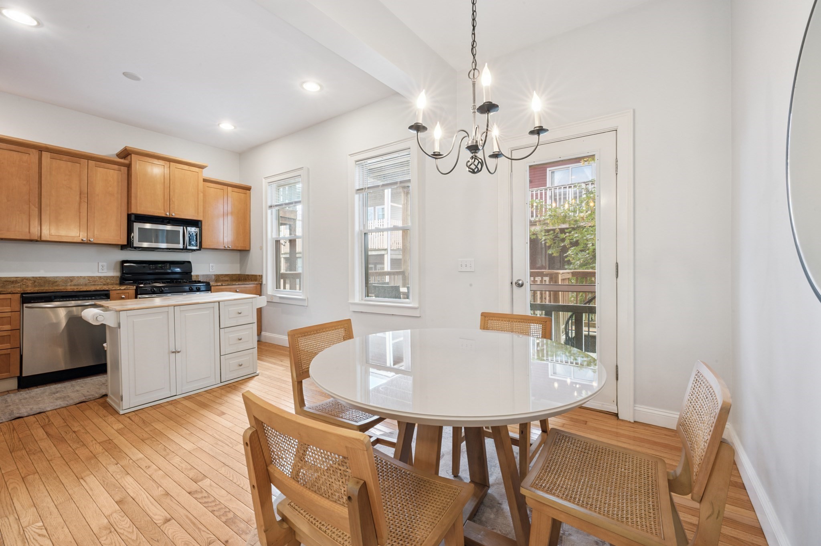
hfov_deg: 104.3
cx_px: 410
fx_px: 319
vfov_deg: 81.1
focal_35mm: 14
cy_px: 273
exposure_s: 1.3
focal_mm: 14
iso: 100
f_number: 22
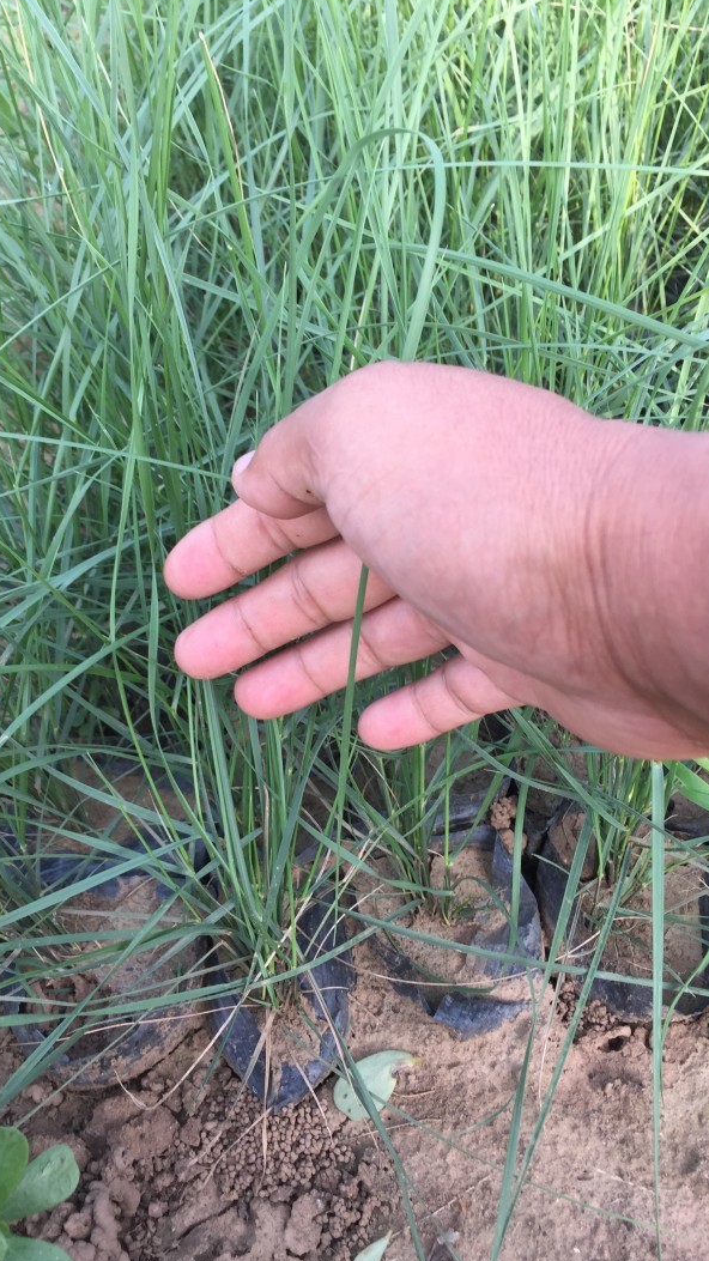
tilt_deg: -50.6
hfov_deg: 36.6
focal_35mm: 32
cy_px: 630
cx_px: 315
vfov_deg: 61.0
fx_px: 1070
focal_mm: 4.15
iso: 32
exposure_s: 1/180
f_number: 2.2
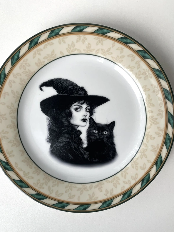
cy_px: 123
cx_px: 83
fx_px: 194
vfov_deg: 61.6
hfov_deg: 48.2
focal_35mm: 29
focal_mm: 4.2
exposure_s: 1/121
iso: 100
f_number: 1.6
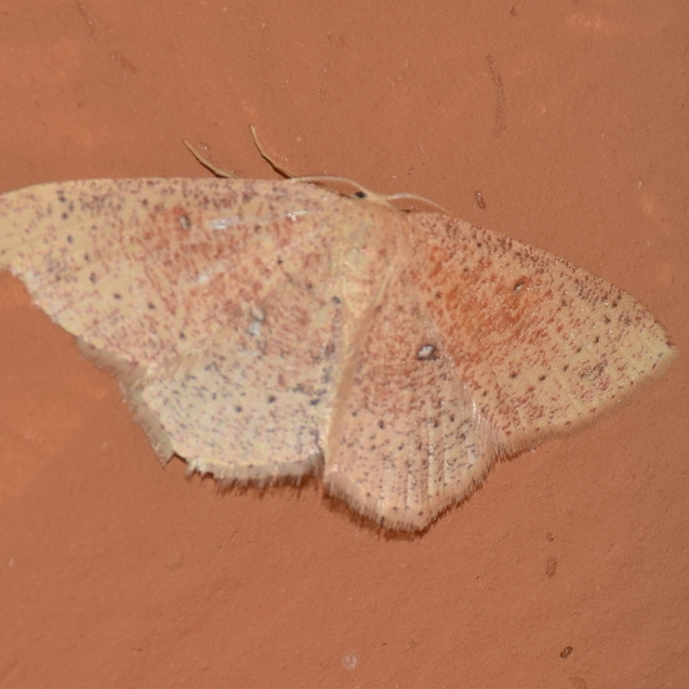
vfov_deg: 6.5
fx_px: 6058
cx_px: 372
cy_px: 344
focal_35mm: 269
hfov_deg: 6.5
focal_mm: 140
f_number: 8
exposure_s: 1/60
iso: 100
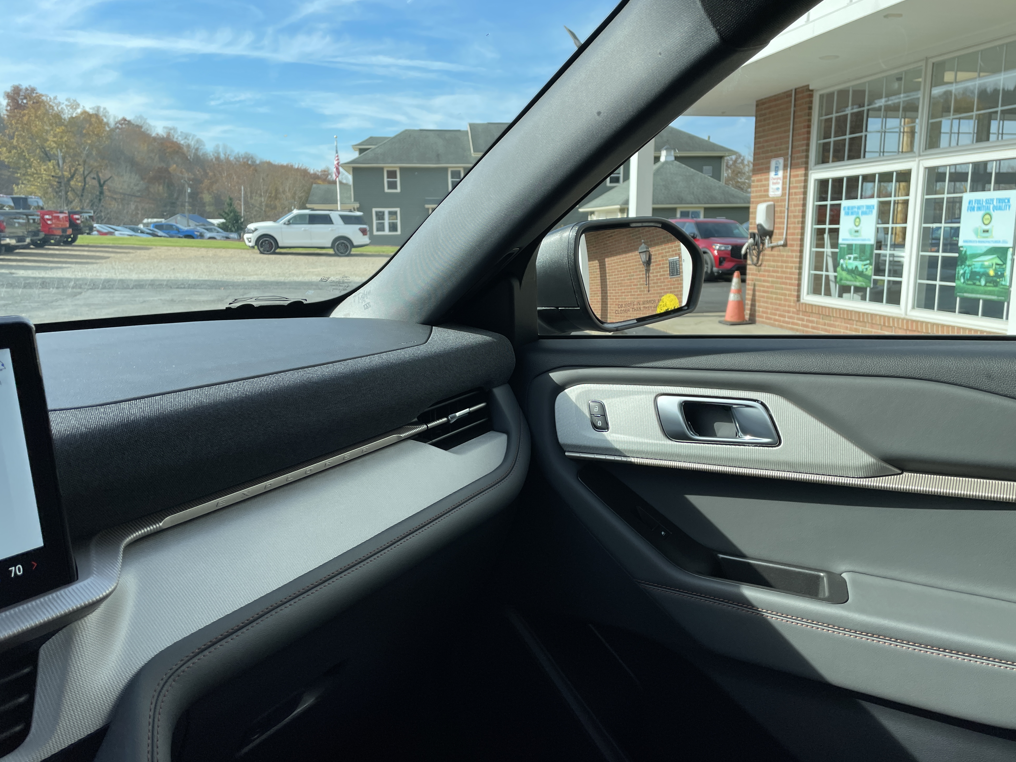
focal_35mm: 27
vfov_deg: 51.4
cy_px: 380
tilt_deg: -11.0
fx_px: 792
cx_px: 509
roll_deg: +0.6
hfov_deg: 65.3
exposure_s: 1/1159
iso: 32
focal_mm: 4.2
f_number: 1.6
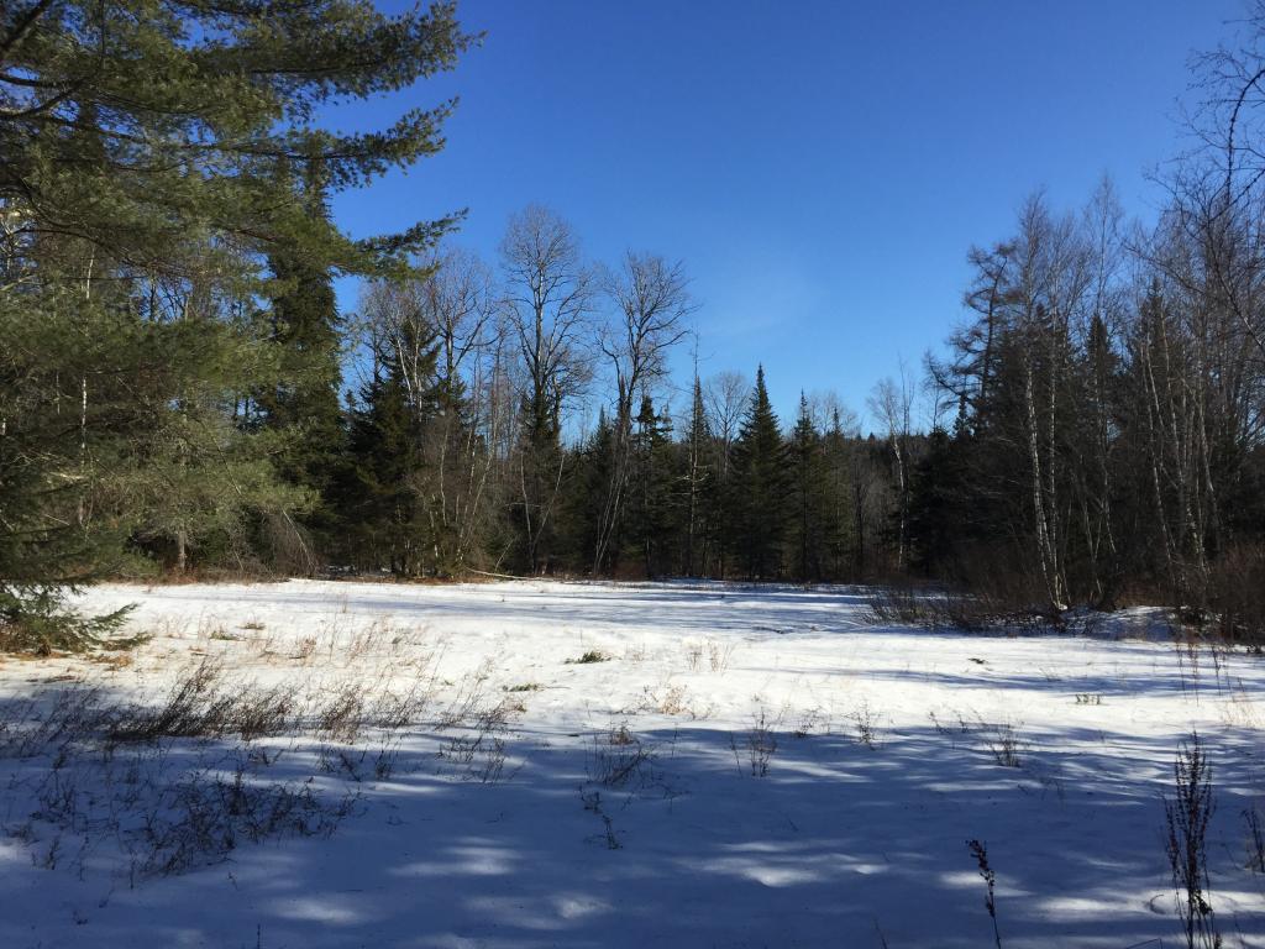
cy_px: 474
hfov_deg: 61.7
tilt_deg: +2.2
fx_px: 1060
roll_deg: +0.7
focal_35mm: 29
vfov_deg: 48.2
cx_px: 632
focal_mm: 4.15
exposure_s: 1/2326
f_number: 2.2
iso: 32
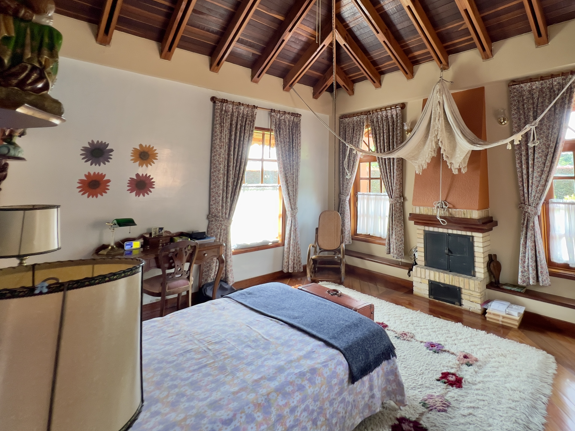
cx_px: 350
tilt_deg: +5.5
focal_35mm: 17
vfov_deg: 73.0
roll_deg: +0.1
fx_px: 282
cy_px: 153
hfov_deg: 89.7
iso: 250
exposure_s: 1/99
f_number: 1.8
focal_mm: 1.57
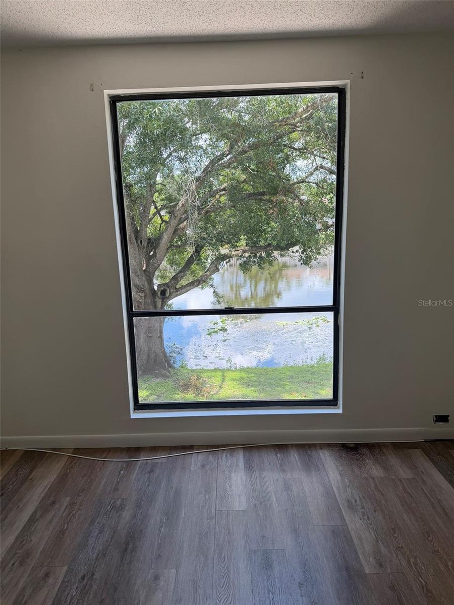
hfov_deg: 56.8
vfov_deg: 71.6
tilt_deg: -10.4
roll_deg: +3.1
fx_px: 420
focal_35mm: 24
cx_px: 227
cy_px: 302
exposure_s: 1/575
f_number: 1.78
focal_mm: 6.76
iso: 100
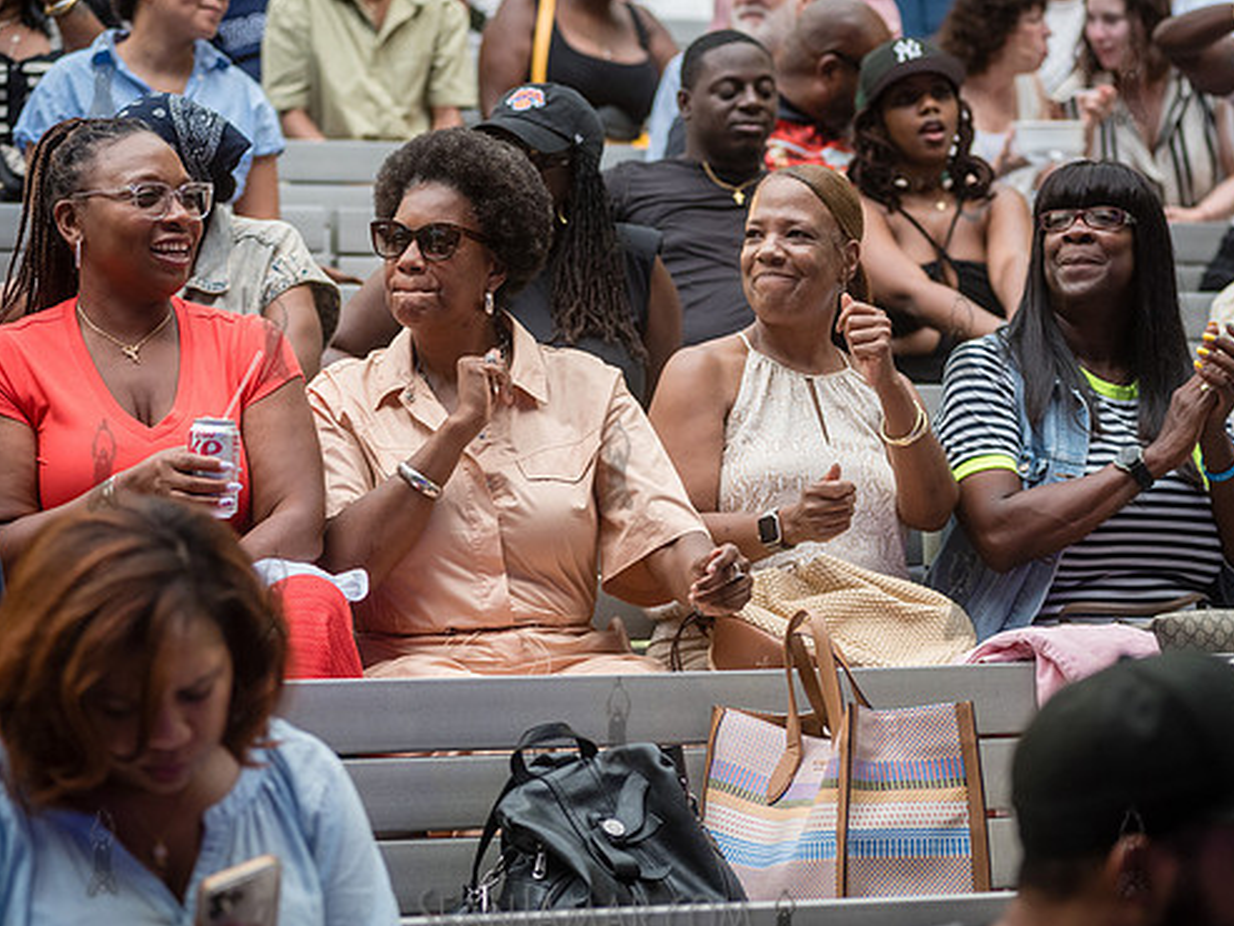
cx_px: 660
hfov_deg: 15.6
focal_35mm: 126
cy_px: 464
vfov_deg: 11.8
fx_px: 4493
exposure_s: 1/640
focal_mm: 105
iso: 1000
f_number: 3.5
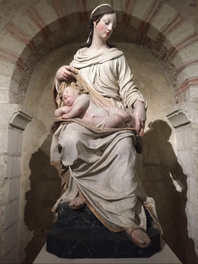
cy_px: 132
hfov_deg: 48.2
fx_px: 221
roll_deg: +1.0
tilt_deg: +6.7
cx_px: 99
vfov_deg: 61.7
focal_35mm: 29
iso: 250
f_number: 2.2
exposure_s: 1/33
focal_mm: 4.15
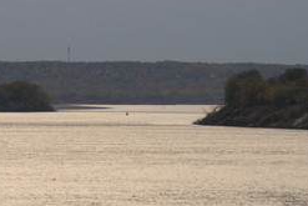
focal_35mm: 394
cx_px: 118
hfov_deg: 5.2
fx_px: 3373
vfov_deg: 3.5
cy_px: 76
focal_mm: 130
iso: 800
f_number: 8
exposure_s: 1/640
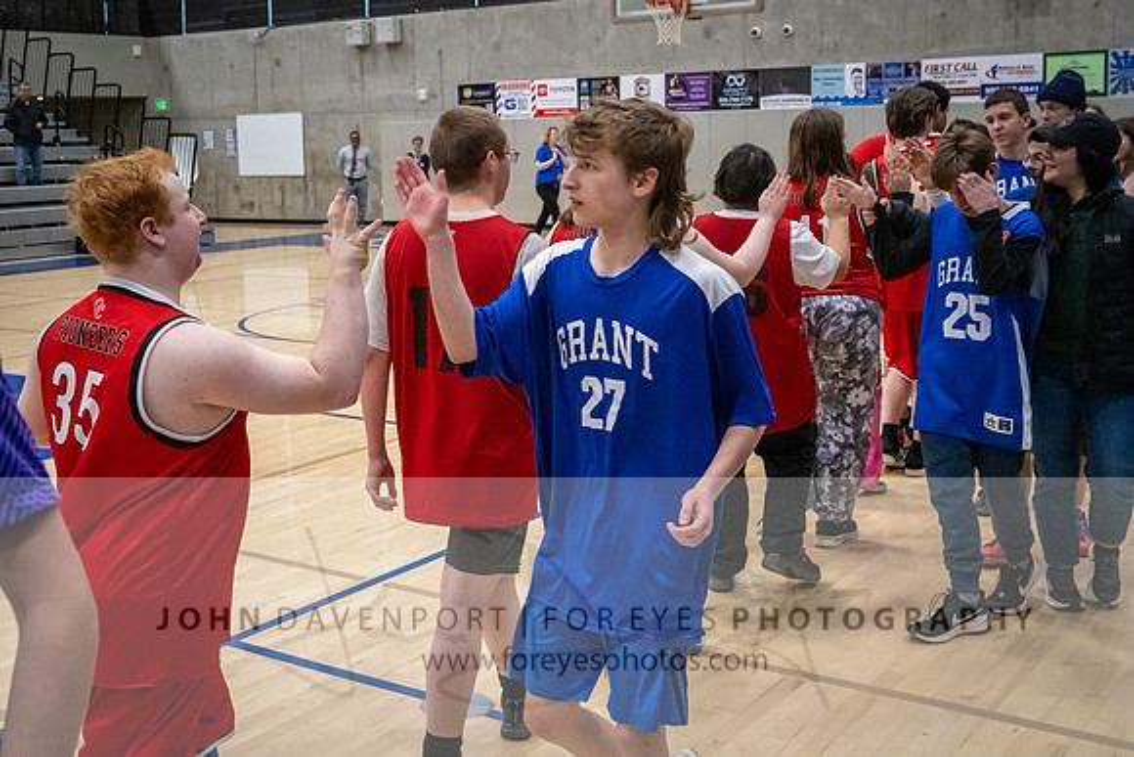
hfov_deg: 43.9
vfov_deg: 30.2
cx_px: 453
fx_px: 1400
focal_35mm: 44
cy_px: 302
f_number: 7.1
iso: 18000
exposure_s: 1/400
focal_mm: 37
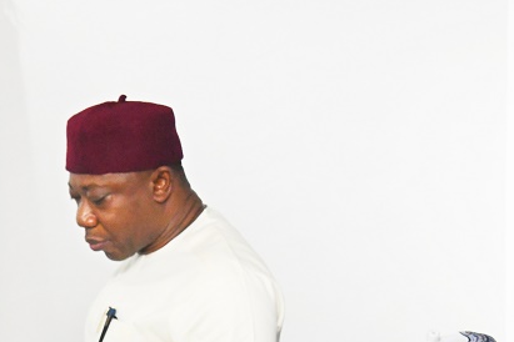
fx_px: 2713
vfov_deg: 7.2
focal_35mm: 190
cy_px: 292
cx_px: 36
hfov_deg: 10.8
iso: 4000
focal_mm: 65
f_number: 11
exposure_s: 1/250
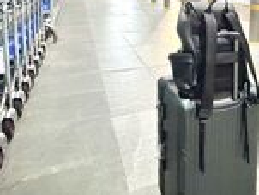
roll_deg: -0.3
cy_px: 22
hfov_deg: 48.2
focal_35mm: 37
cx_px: 192
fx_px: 277
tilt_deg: -9.5
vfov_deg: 36.6
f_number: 2.2
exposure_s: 1/40
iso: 1000
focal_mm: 2.22
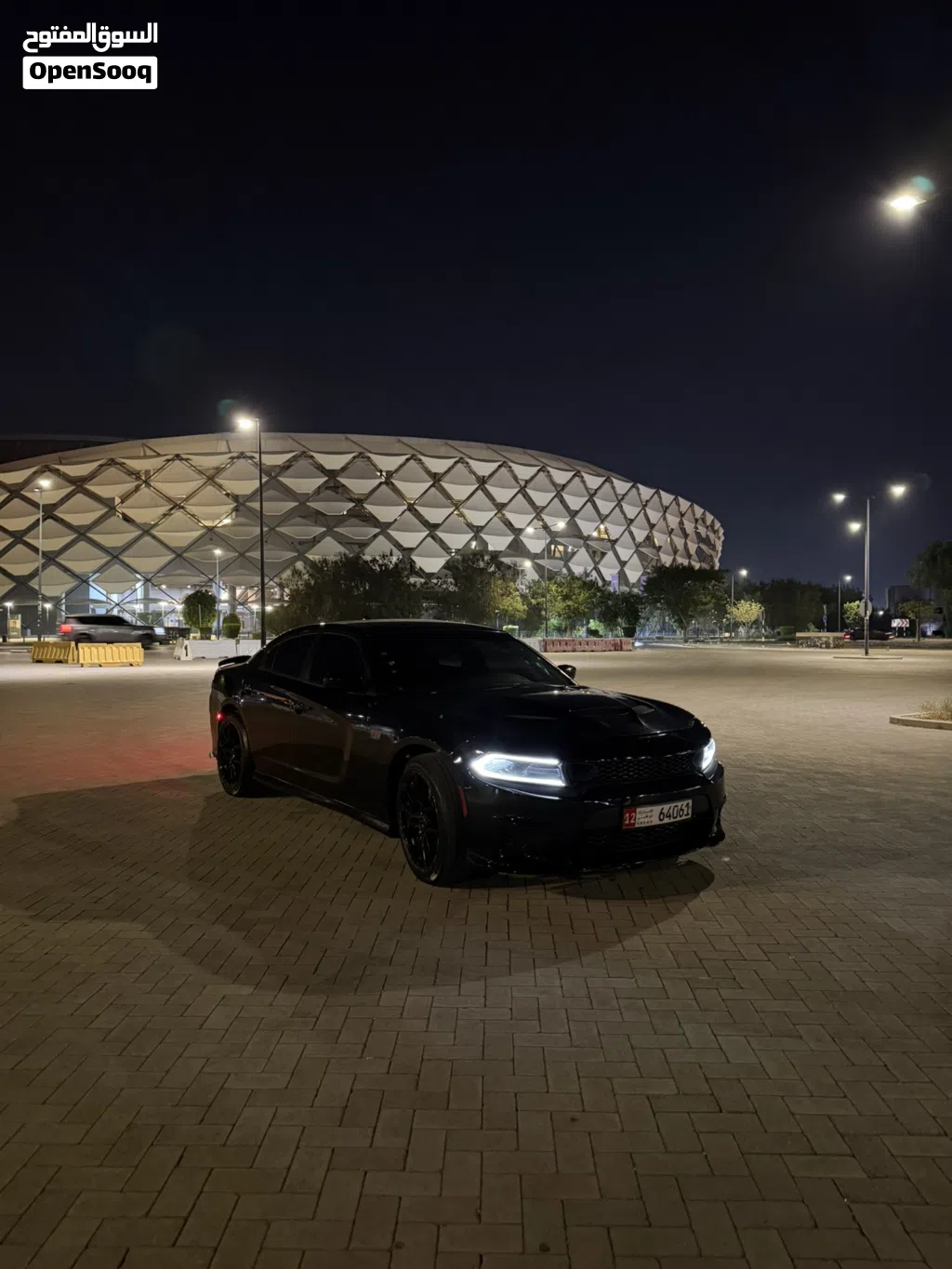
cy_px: 634
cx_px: 476
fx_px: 880
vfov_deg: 71.6
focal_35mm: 24
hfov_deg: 56.8
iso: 1250
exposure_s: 1/25
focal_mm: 6.76
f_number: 1.78
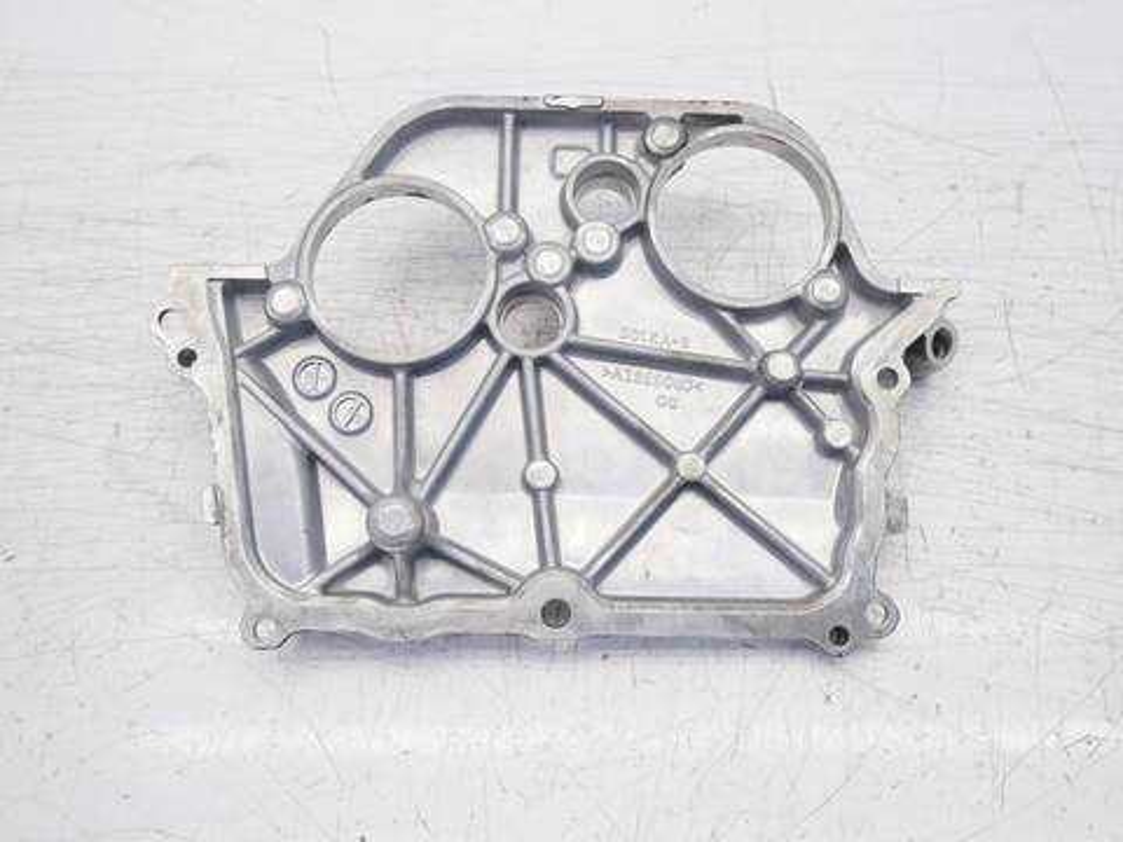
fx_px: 1038
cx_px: 562
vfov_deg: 44.2
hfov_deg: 56.8
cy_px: 421
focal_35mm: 32
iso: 200
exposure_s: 1/100
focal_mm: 16
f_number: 4
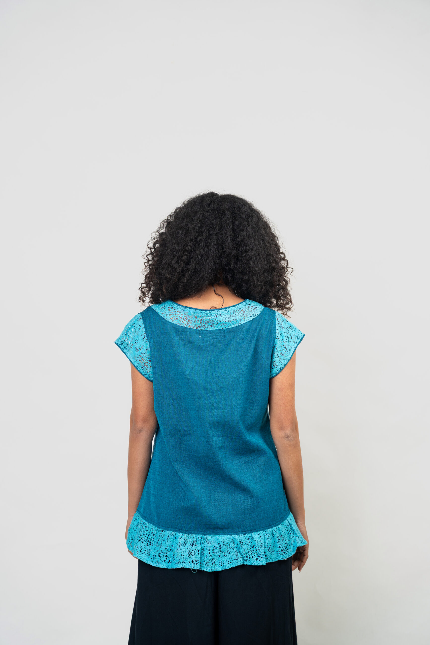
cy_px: 322
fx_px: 1469
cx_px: 215
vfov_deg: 24.8
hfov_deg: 16.7
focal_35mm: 82
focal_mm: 82
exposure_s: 1/200
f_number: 4
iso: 200
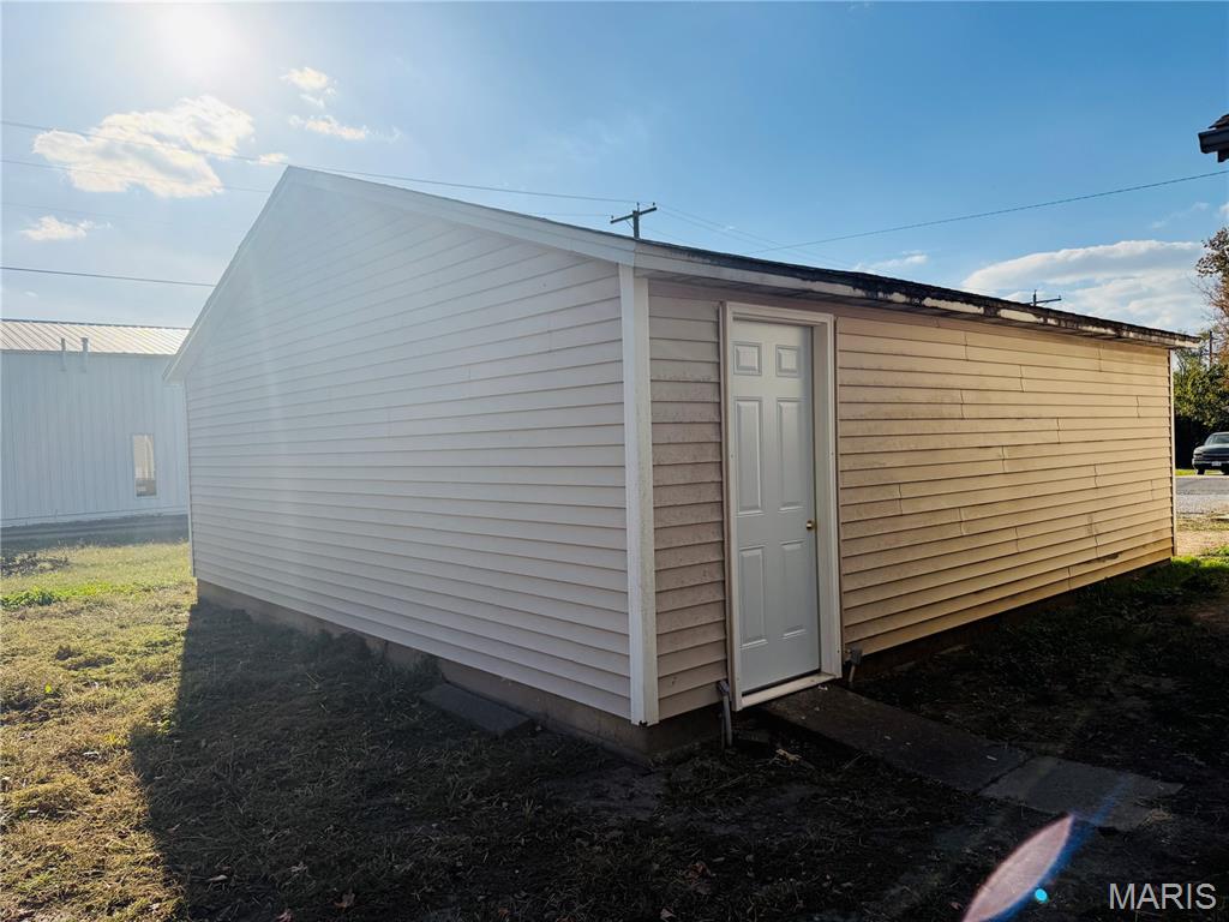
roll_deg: +2.0
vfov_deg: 56.8
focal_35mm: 24
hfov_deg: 71.6
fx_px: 852
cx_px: 614
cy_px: 461
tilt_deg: -2.0
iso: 100
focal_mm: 6.76
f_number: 1.78
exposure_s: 1/8130
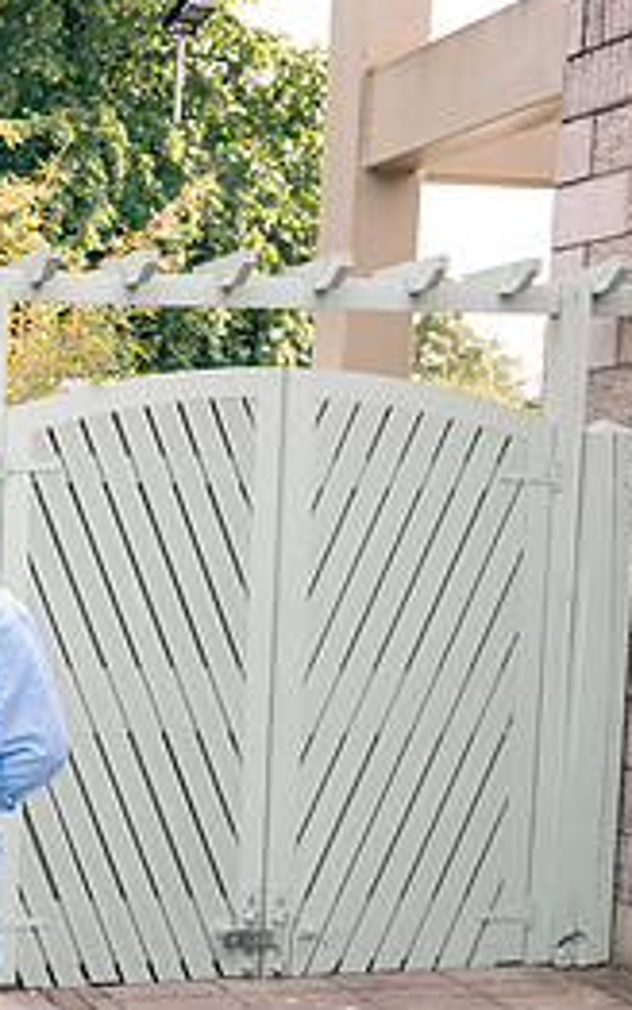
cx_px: -355
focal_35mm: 70
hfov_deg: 16.7
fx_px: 1927
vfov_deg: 29.1
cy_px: 700
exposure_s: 1/160
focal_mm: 31
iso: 160
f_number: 6.3
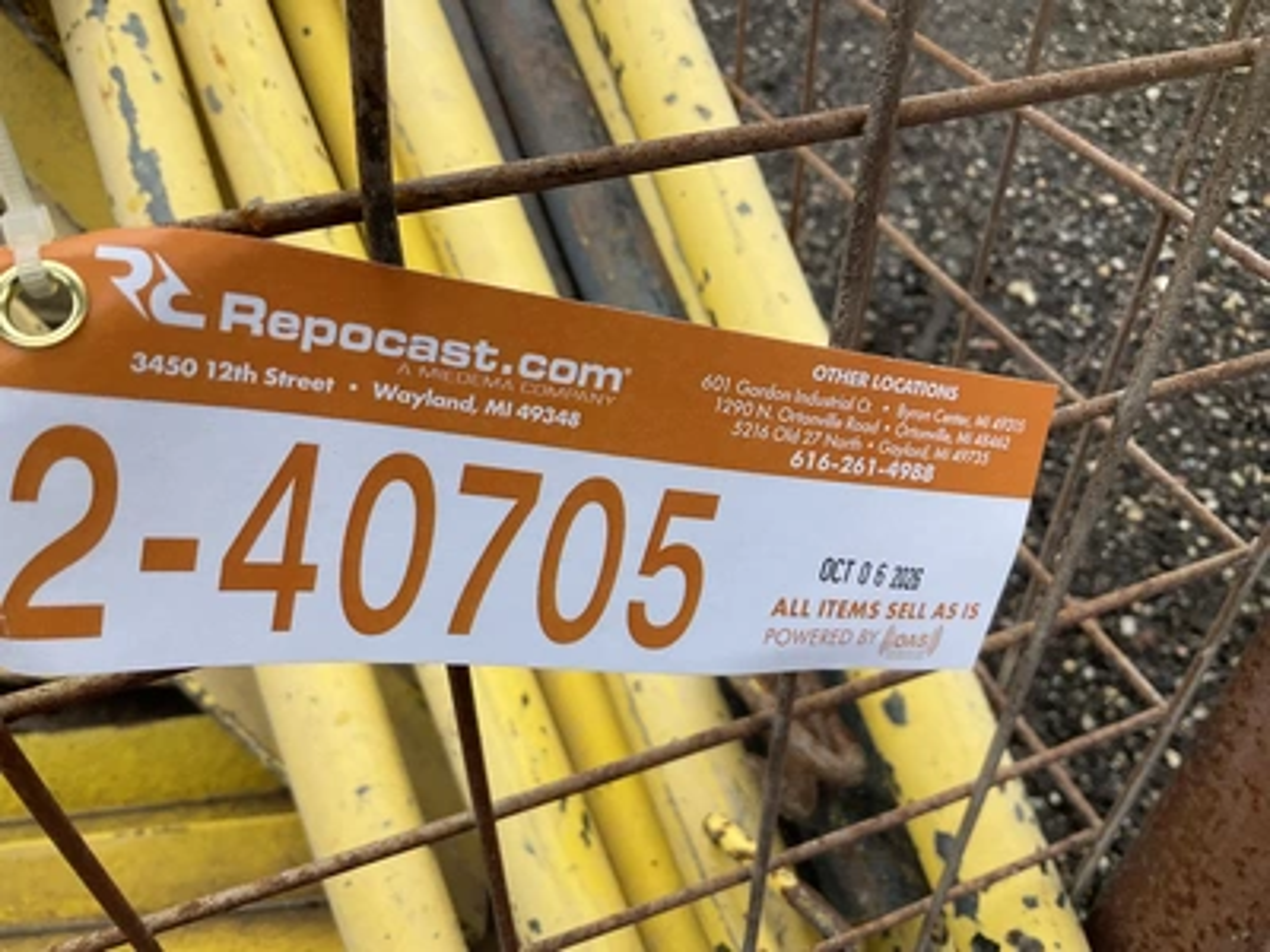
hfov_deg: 61.7
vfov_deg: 48.2
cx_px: 635
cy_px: 476
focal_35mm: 29
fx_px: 1064
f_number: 1.8
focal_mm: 3
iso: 25
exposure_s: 1/495
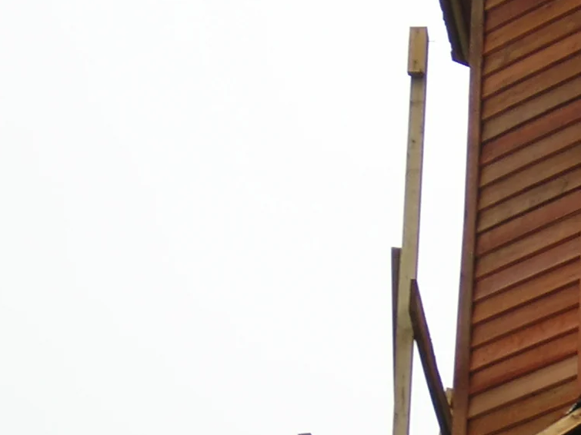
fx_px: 3843
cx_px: 606
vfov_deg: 6.5
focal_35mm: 229
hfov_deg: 8.6
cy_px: 268
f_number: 4.7
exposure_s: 1/65
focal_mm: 14.1
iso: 100
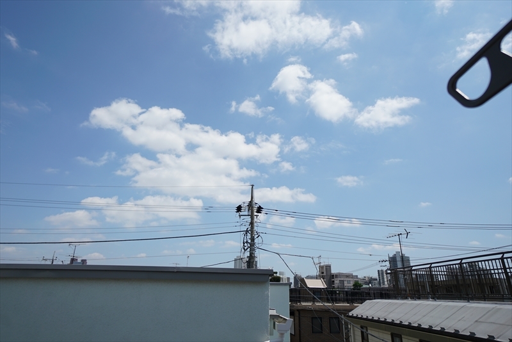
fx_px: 313
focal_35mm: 22
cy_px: 171
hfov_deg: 78.6
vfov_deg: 57.3
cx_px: 256
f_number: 4
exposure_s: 1/1600
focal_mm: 15
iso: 100
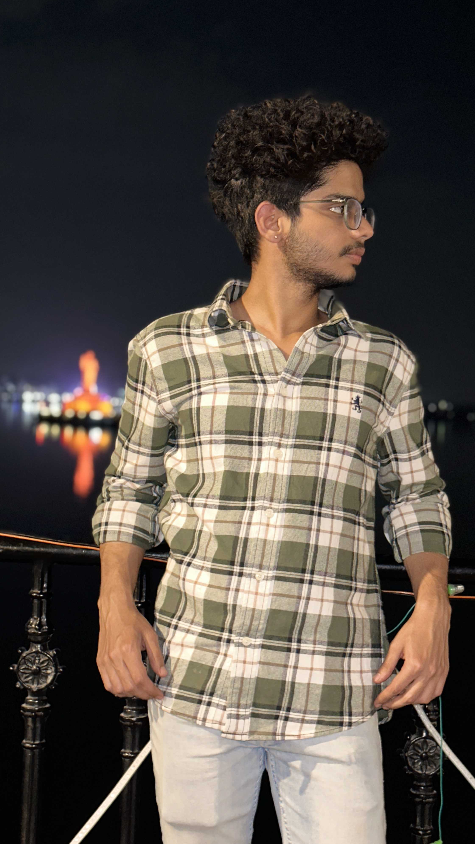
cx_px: 273
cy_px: 419
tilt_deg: -0.9
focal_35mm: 53
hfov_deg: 22.6
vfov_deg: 39.2
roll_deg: -2.7
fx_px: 1187
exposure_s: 1/5
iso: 100
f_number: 1.78
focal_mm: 6.86
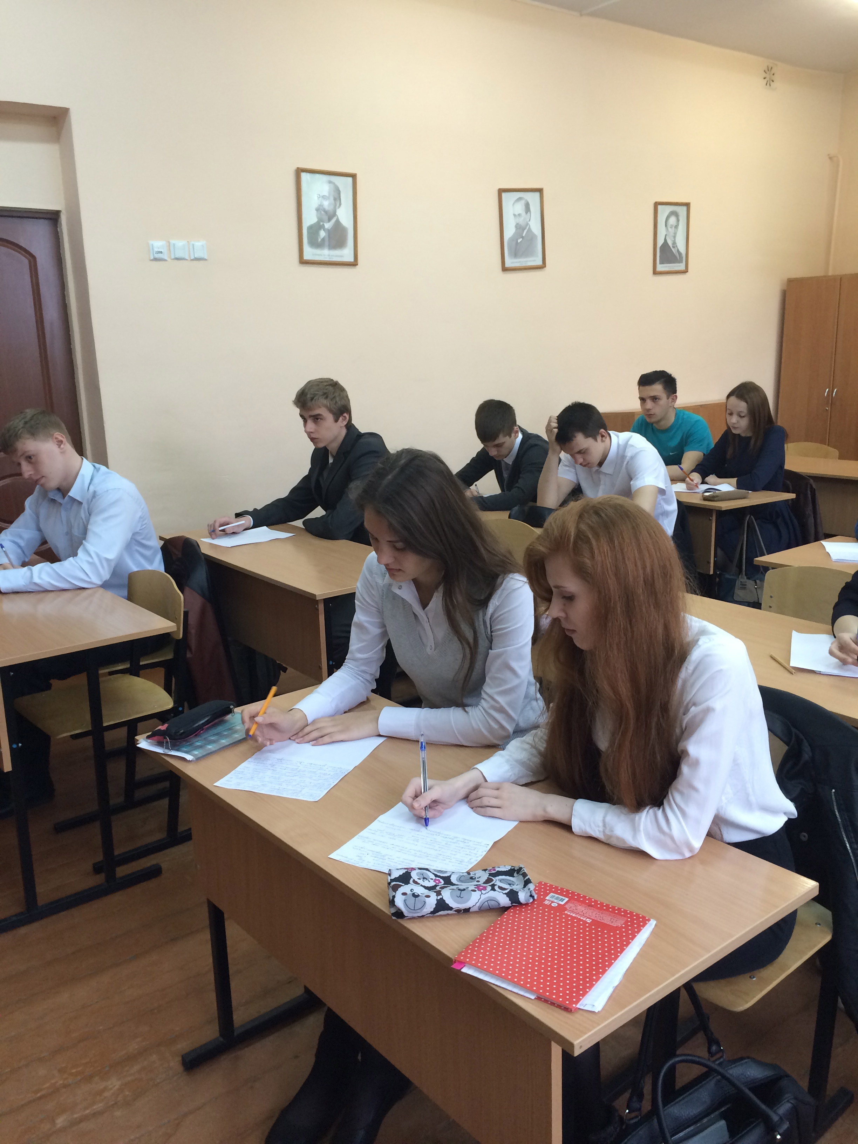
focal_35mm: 29
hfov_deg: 48.2
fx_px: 958
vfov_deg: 61.7
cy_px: 572
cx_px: 429
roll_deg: +1.2
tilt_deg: -10.6
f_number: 2.2
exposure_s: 1/33
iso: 64
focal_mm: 4.15
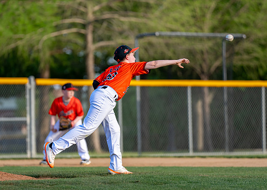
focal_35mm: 331
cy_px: 102
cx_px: 107
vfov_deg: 4.4
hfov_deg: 6.1
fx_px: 2506
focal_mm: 200
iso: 250
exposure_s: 1/1600
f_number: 2.8
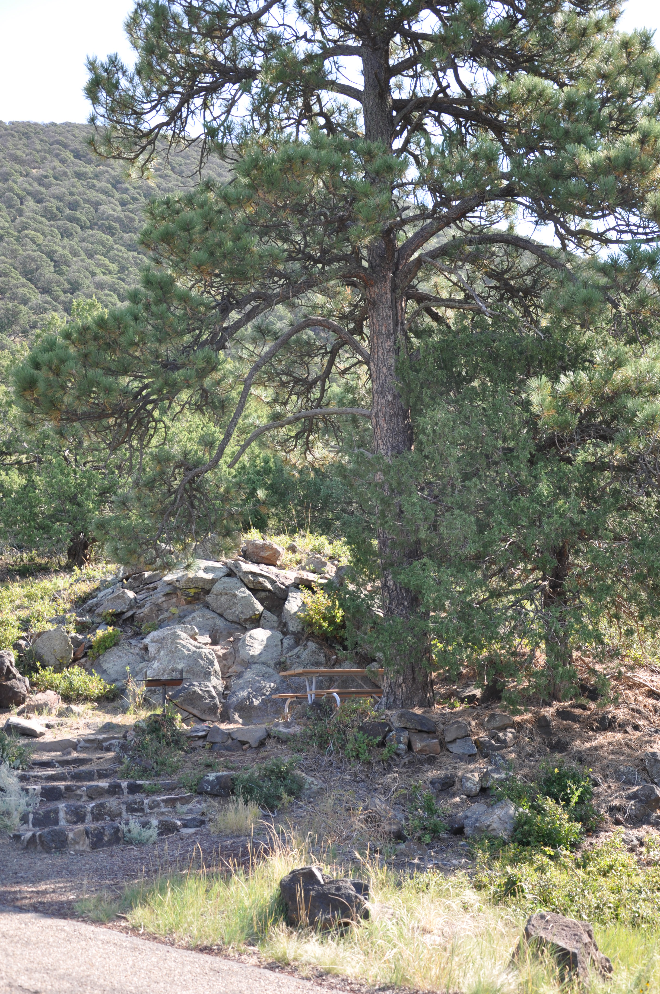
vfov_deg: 37.9
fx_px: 1447
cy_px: 497
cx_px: 330
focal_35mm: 52
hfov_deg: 25.7
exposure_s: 1/160
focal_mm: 35
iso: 200
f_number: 6.3
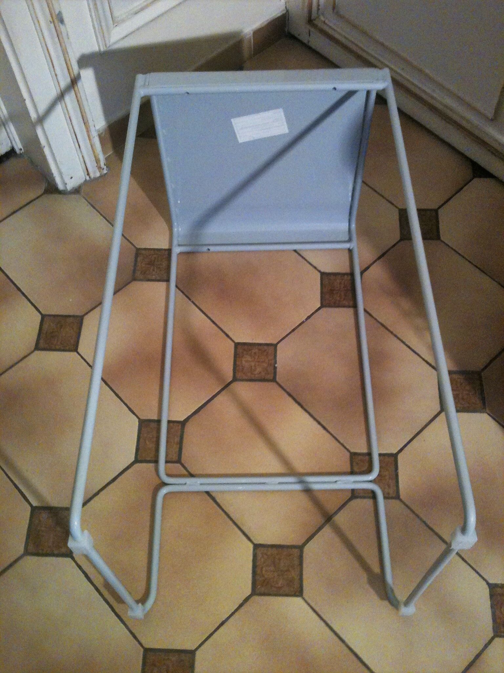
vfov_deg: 52.6
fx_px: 679
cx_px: 252
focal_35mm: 35
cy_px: 336
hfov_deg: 40.7
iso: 200
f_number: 2.8
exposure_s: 1/17
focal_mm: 3.85
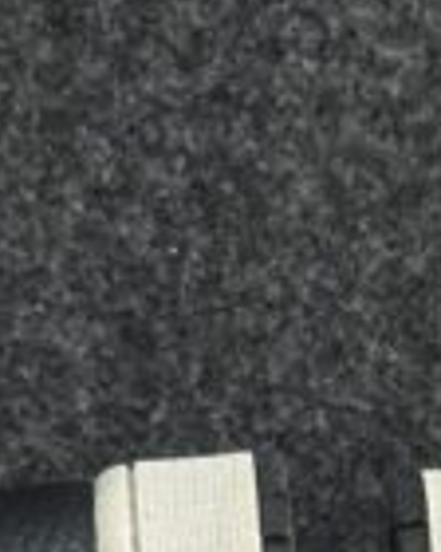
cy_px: 1386
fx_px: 4372
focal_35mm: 268
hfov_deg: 5.8
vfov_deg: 6.8
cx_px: 382
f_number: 1.78
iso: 100
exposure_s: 1/50
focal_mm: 6.86
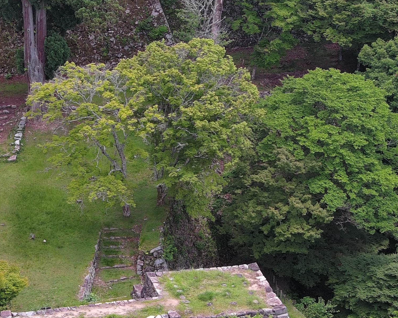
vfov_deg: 15.5
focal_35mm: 99
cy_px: 120
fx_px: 1166
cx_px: 99
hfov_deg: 19.2
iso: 100
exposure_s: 1/292
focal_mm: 10.57
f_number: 2.8
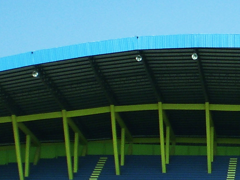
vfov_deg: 10.7
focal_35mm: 138
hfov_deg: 13.9
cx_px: 283
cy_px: 167
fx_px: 957
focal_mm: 6.3
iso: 64
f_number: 4.6
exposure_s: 1/800
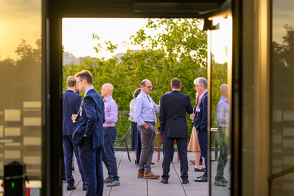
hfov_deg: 23.5
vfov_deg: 15.8
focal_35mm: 87
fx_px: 708
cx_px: 147
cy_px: 98
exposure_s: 1/2500
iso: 1400
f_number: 1.8
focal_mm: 85
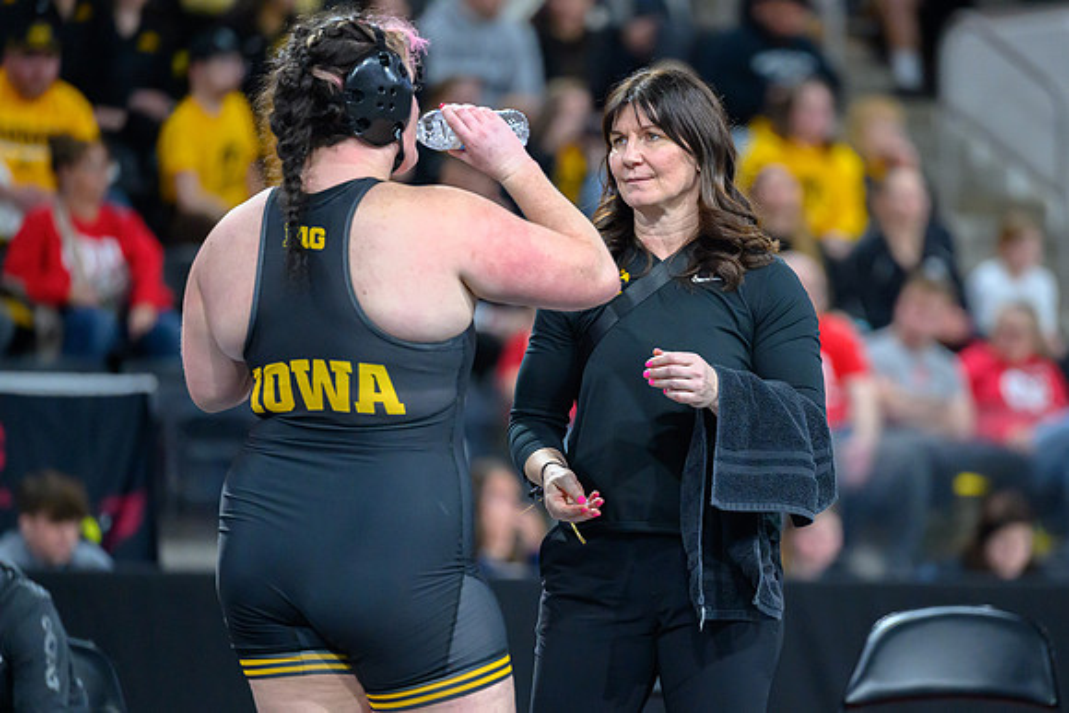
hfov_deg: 8.2
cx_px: 673
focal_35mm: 252
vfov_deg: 5.5
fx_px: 7484
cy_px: 361
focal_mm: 200
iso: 4000
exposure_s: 1/800
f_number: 2.8
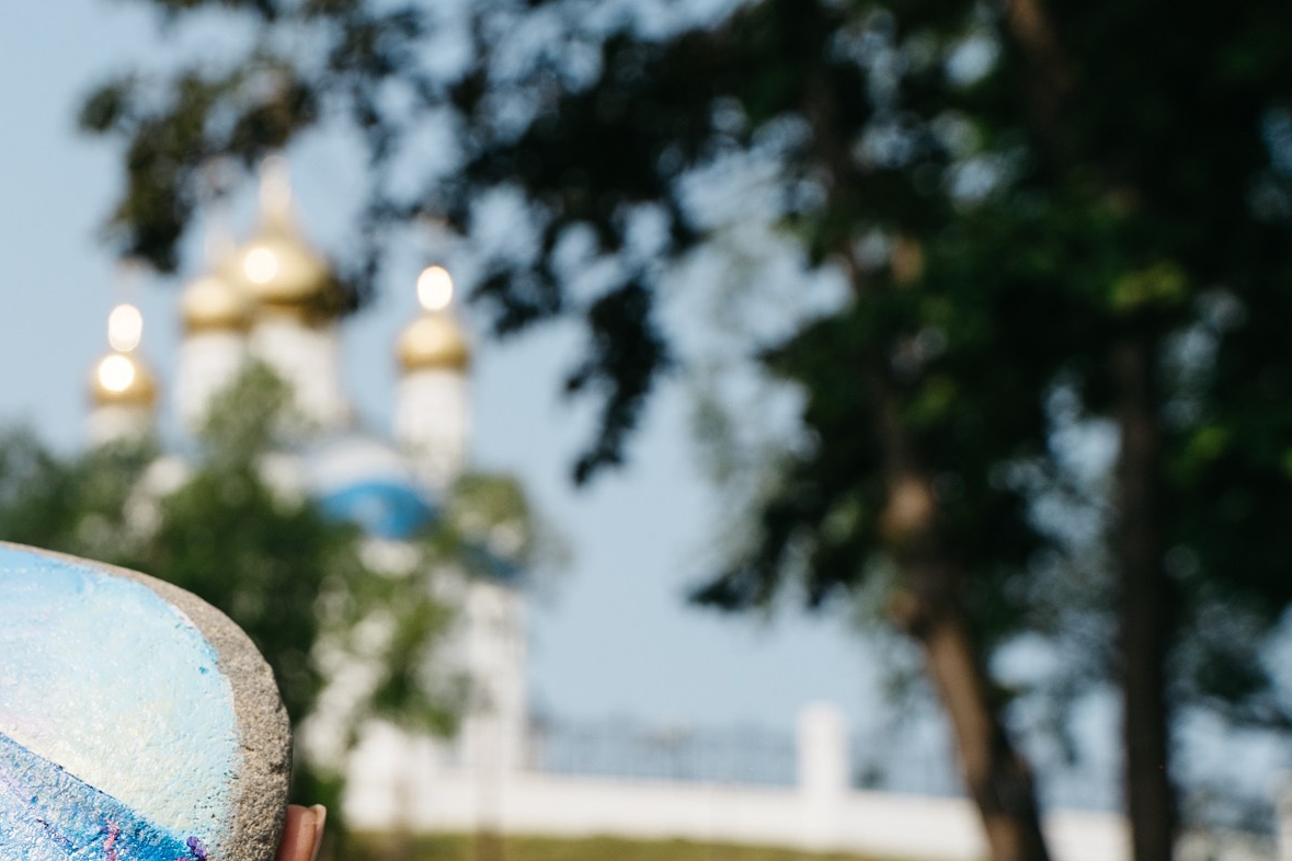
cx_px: 224
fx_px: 2046
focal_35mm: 57
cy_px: 829
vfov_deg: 23.0
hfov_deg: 33.8
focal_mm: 28
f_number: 5.6
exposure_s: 1/1600
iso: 100
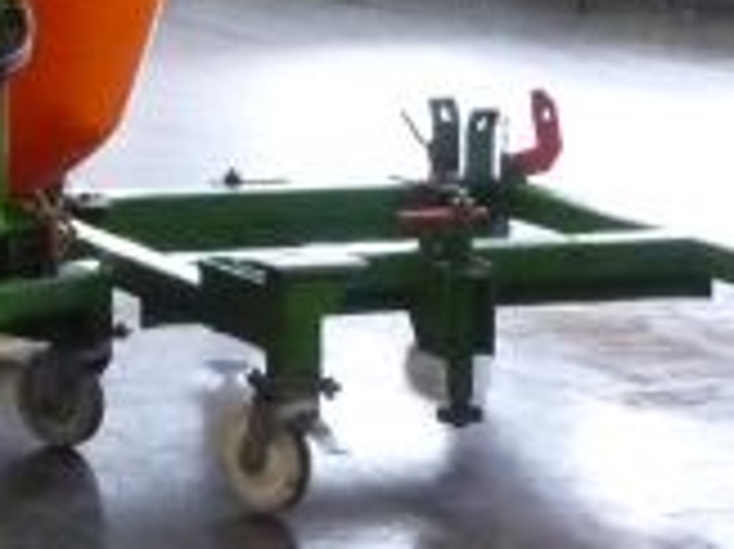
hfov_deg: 12.1
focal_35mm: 147
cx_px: -662
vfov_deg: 9.6
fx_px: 3115
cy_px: -405
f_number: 3.4
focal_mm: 5
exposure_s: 1/60
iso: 800
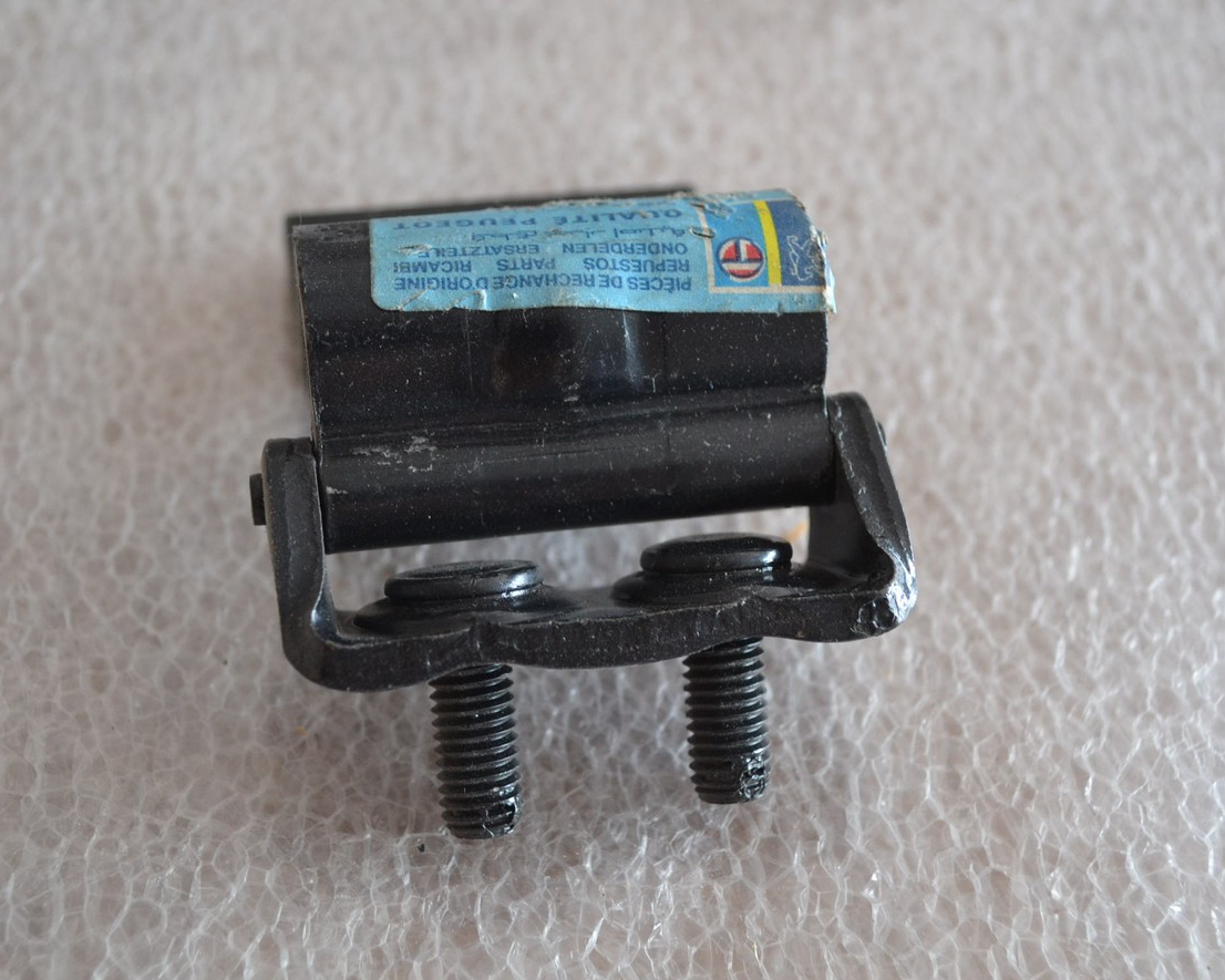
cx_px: 558
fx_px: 1994
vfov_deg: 27.6
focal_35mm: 55
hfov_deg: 34.1
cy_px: 485
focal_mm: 32
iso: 1000
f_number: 4.8
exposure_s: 1/60
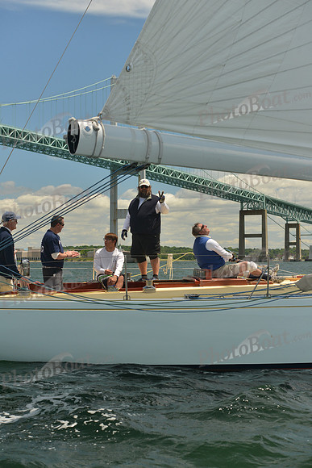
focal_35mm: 70
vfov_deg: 28.8
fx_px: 909
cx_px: 156
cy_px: 234
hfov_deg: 19.5
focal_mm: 70
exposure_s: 1/1000
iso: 400
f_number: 5.6
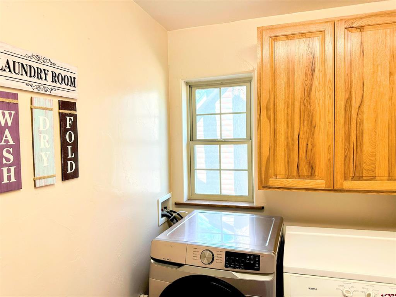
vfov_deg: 56.8
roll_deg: +0.6
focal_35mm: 24
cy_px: 148
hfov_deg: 71.6
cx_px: 198
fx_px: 275
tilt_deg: -2.2
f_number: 1.78
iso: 160
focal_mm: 6.86
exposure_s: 1/103
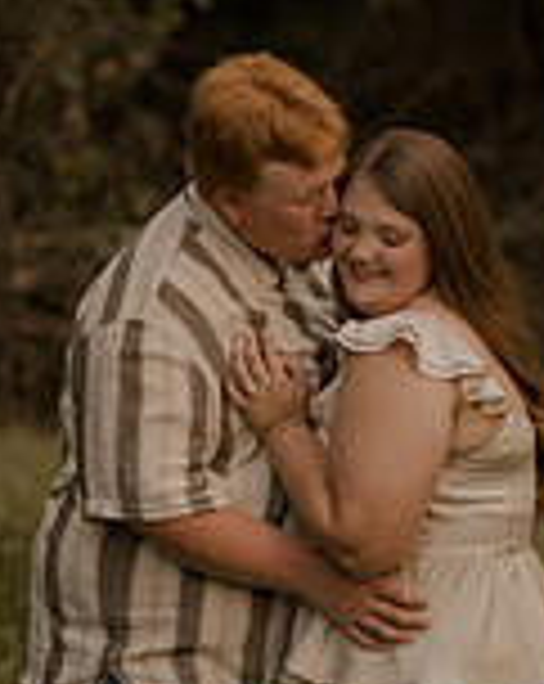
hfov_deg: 4.4
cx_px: 351
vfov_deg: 5.5
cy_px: 360
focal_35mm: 354
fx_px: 7146
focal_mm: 85
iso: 100
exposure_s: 1/125
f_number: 2
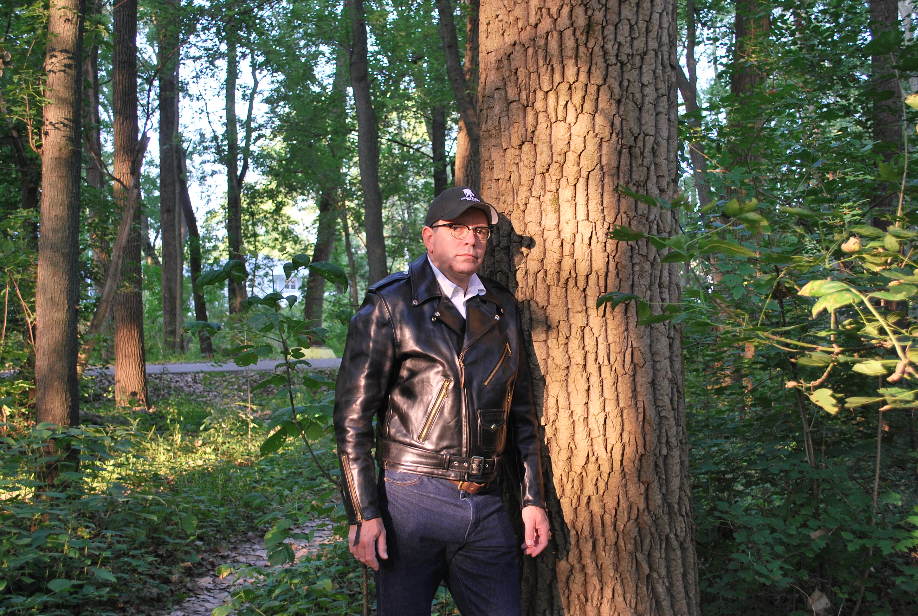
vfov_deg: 32.0
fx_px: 1073
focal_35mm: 42
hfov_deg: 46.3
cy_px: 308
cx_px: 459
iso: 200
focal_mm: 28
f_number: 4.5
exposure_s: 1/40
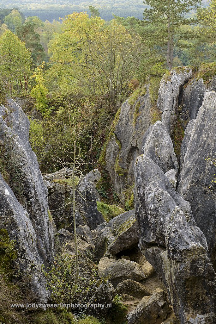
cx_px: 108
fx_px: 629
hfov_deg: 19.5
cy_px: 162
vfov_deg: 28.8
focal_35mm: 70
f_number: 13
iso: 100
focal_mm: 70
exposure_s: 1/5
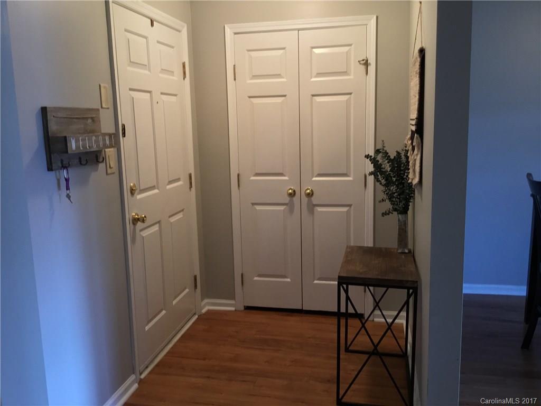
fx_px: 484
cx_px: 270
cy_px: 203
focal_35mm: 31
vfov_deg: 45.4
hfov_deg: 58.4
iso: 100
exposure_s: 1/30
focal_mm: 3.3
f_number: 2.4
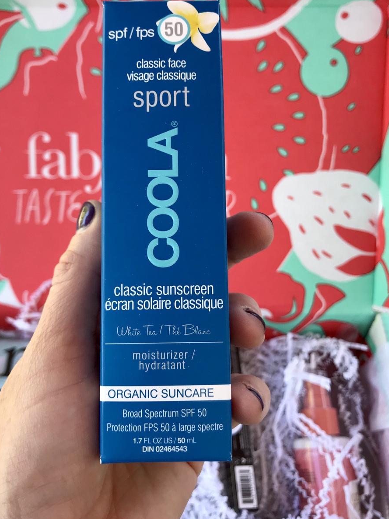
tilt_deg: -50.2
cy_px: 244
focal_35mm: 34
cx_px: 178
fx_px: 510
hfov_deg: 41.7
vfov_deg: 53.9
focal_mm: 3.99
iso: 32
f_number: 1.8
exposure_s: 1/120
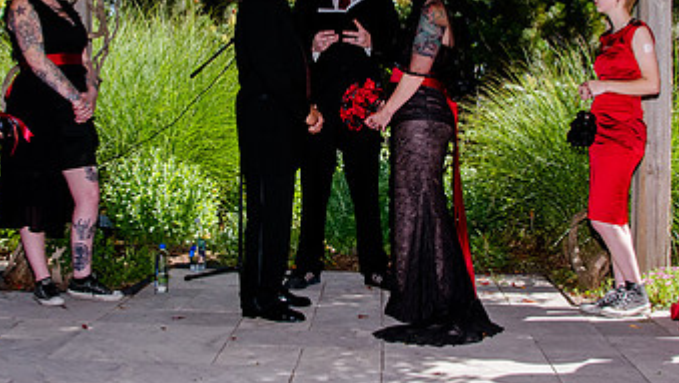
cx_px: 326
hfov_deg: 40.6
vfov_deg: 23.2
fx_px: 919
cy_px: 81
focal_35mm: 51
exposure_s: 1/250
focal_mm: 18
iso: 800
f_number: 10
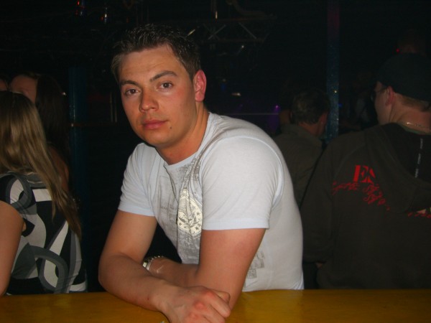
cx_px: 216
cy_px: 162
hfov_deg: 49.0
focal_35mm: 38
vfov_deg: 37.7
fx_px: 473
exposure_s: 1/60
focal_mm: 7.9
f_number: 2.8
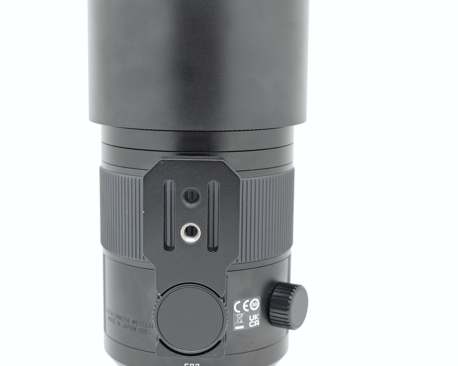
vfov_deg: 22.5
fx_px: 922
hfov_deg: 27.9
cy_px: 197
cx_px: 189
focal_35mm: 68
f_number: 8
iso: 800
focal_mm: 43
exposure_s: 1/50
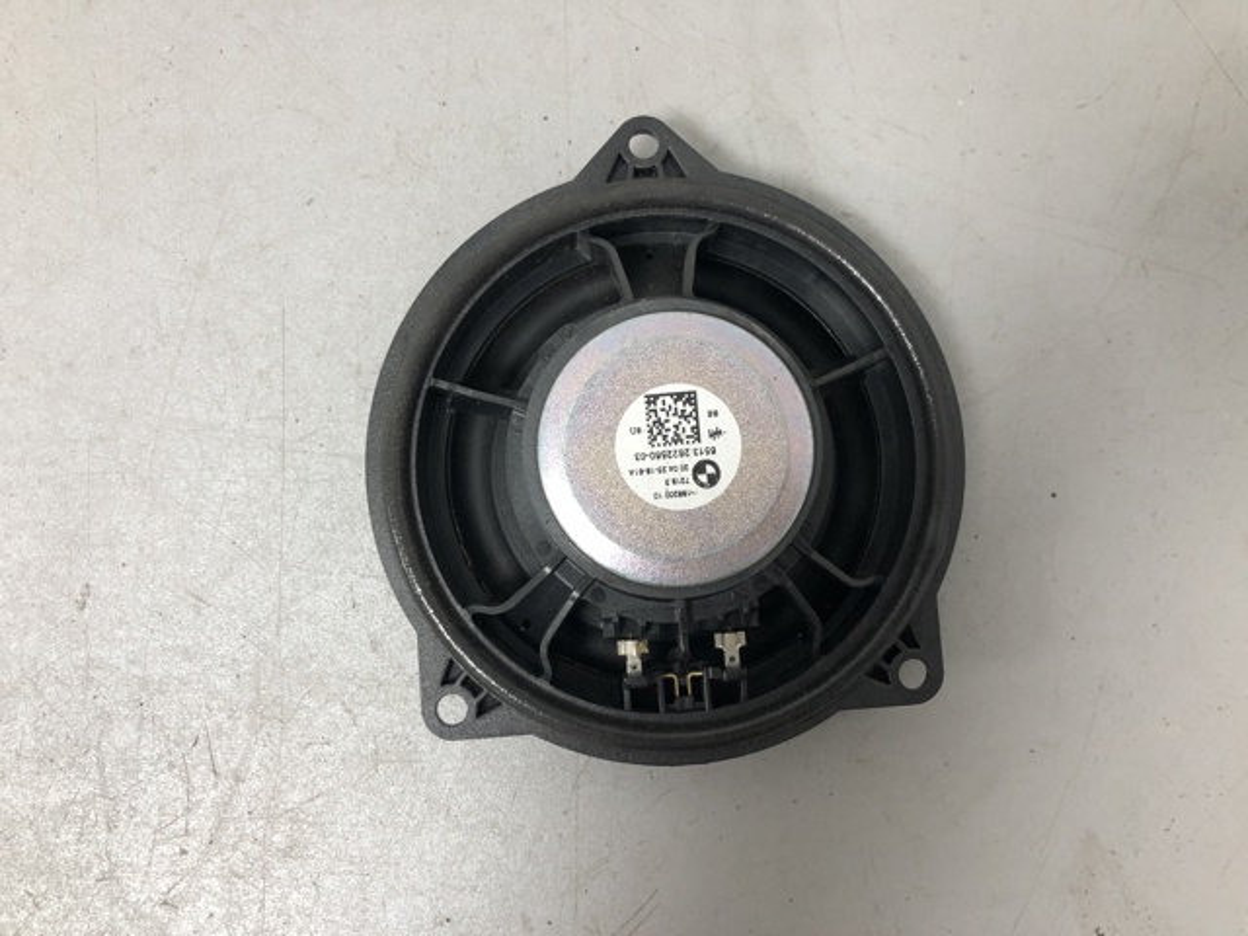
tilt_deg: -87.4
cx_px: 624
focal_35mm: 28
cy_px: 468
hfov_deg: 63.4
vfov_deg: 49.7
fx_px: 1009
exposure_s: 1/25
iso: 40
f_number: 1.8
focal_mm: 4
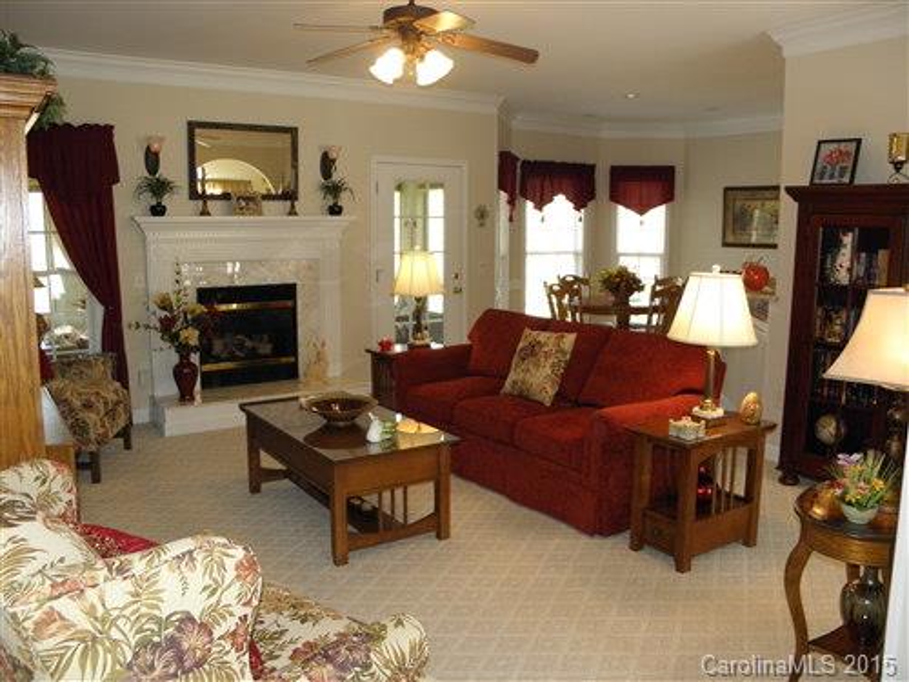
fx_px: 735
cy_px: 341
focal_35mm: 28
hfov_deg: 63.4
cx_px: 454
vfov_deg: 49.7
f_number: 3.5
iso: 160
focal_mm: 5
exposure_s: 1/30
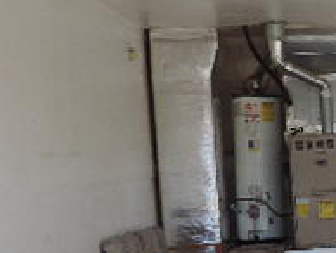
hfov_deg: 20.3
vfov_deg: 18.6
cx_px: 539
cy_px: 178
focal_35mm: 79
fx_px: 768
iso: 80
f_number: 3
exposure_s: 1/320
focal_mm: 4.3
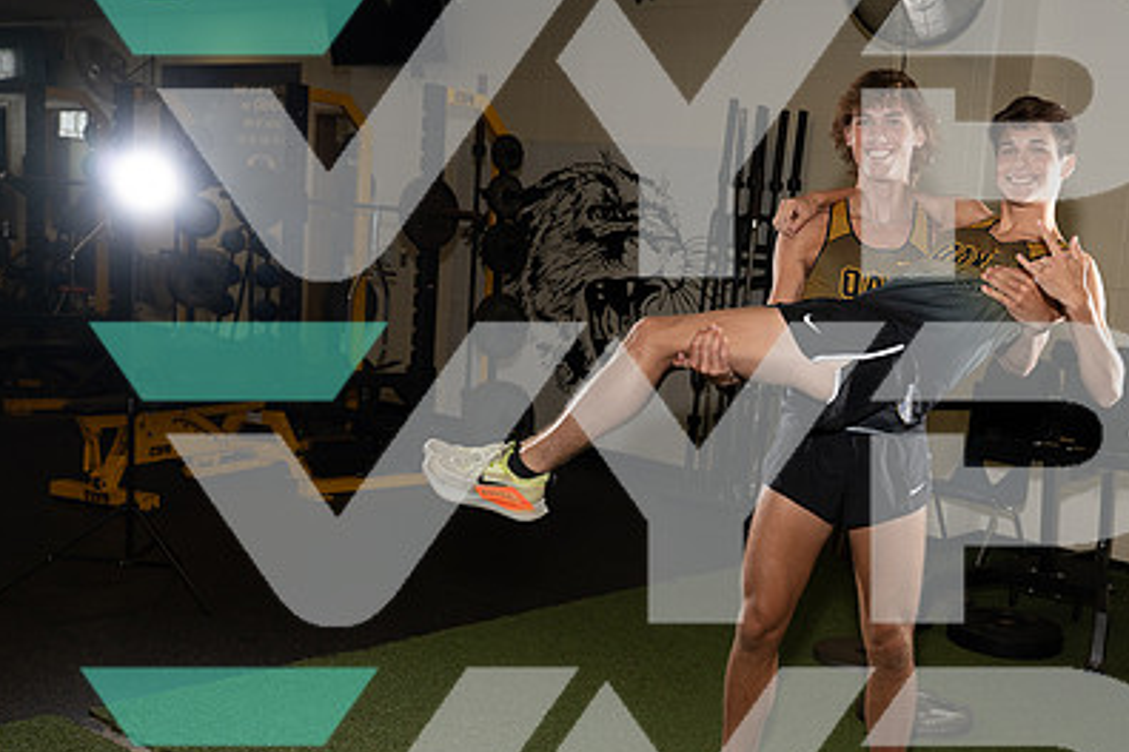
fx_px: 1286
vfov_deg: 32.5
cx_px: 815
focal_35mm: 41
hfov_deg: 46.1
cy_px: 474
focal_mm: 28
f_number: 5
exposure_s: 1/250
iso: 400
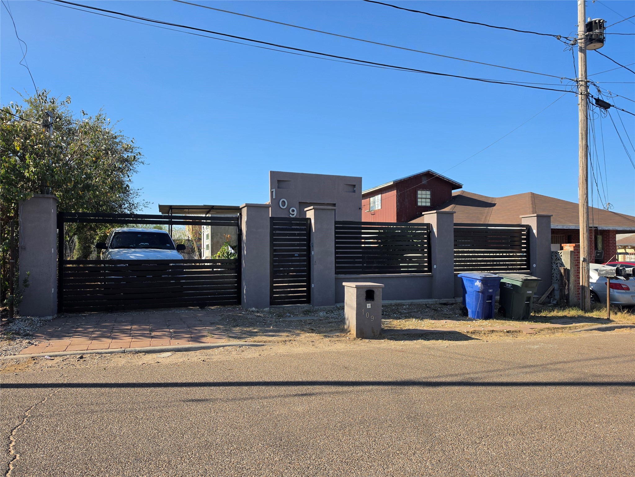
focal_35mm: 23
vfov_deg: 58.9
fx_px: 422
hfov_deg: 73.9
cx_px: 318
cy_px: 238
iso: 64
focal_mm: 6.5
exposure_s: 1/4235
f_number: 1.4
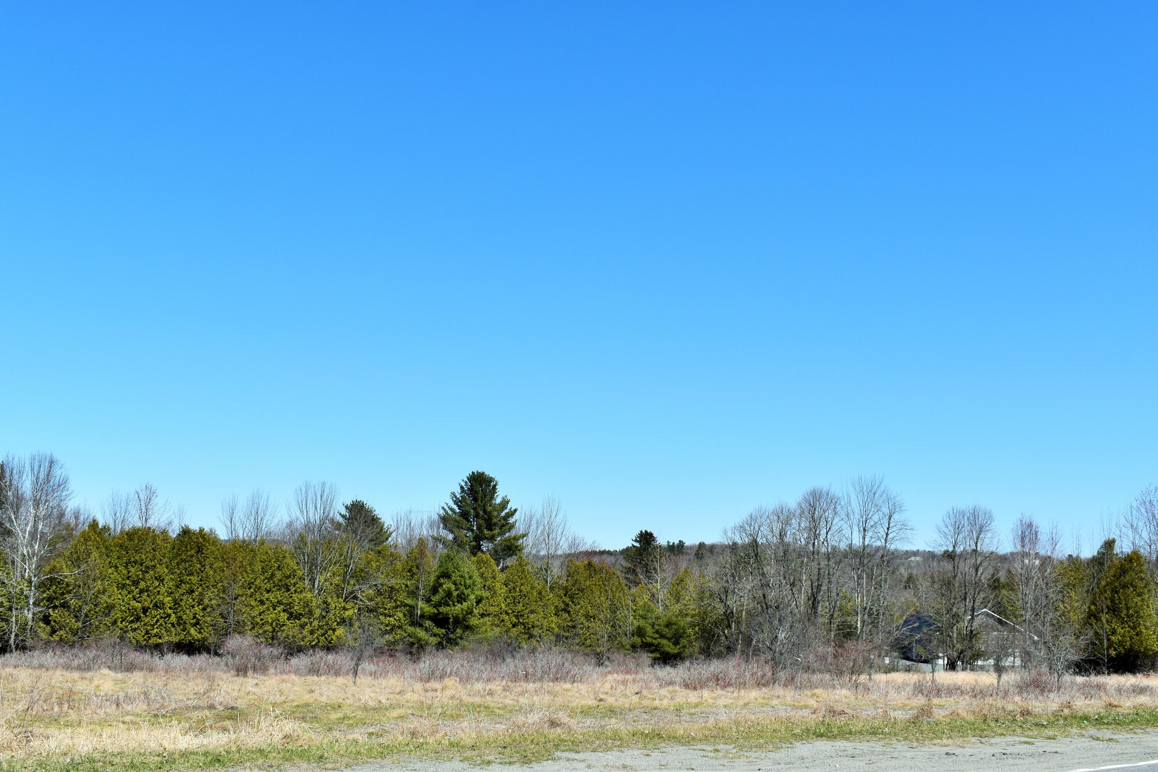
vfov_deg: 33.0
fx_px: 1303
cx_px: 579
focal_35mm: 40
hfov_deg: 47.9
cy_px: 386
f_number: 11
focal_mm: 27
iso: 200
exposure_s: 1/500
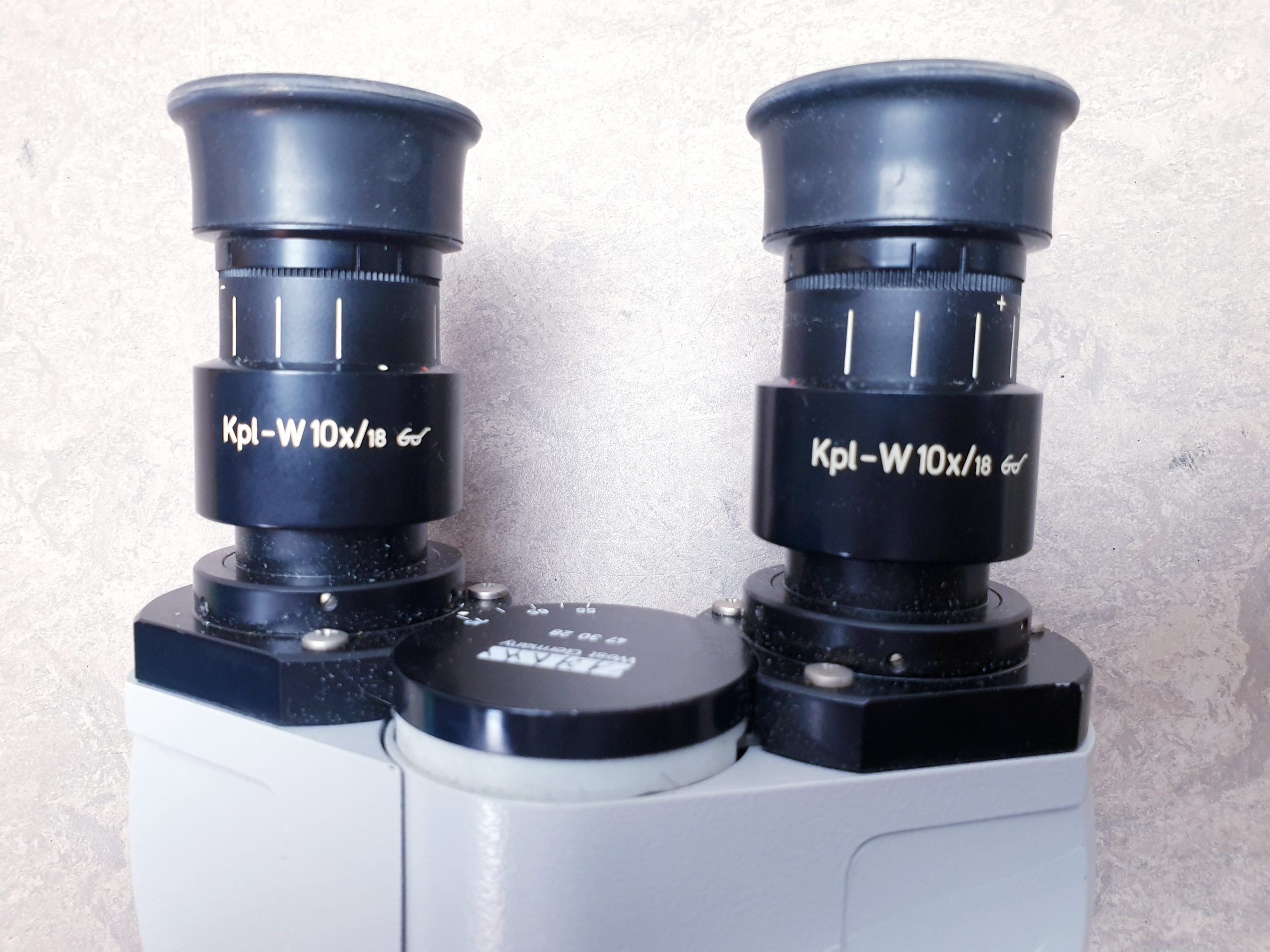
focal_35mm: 26
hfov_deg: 67.3
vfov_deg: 53.1
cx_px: 635
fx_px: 954
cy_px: 476
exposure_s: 1/50
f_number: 2.4
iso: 160
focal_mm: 4.3
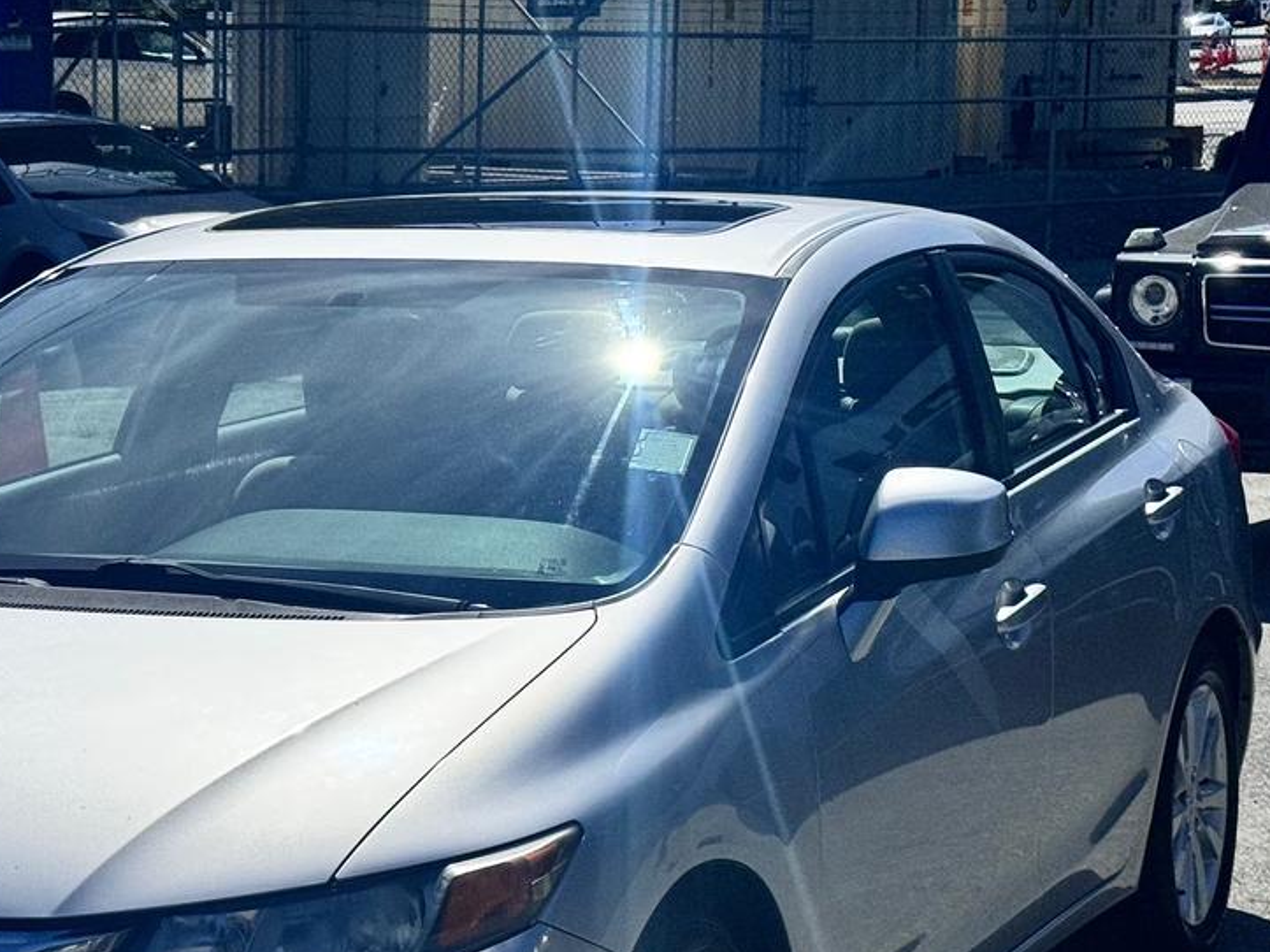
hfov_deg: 22.7
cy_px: 833
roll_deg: +0.4
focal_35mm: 85
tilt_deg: -9.4
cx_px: 255
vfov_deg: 17.1
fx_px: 3118
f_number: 1.78
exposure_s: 1/15385
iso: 64
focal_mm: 6.76
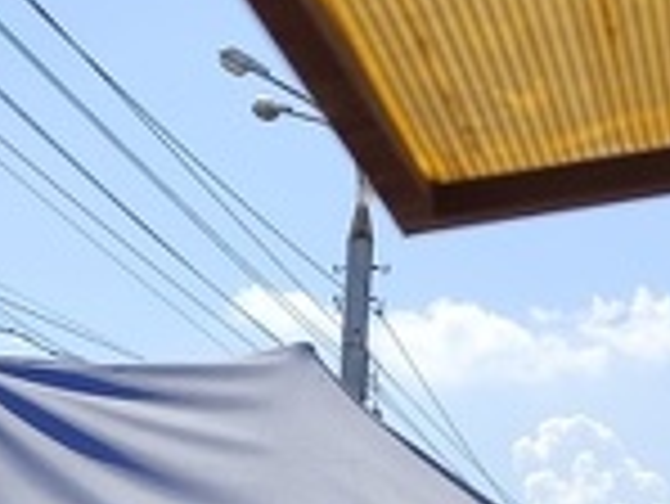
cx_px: 454
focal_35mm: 122
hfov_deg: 16.1
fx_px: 2363
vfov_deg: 11.3
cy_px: 909
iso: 50
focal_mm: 6.19
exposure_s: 1/1156
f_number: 1.65
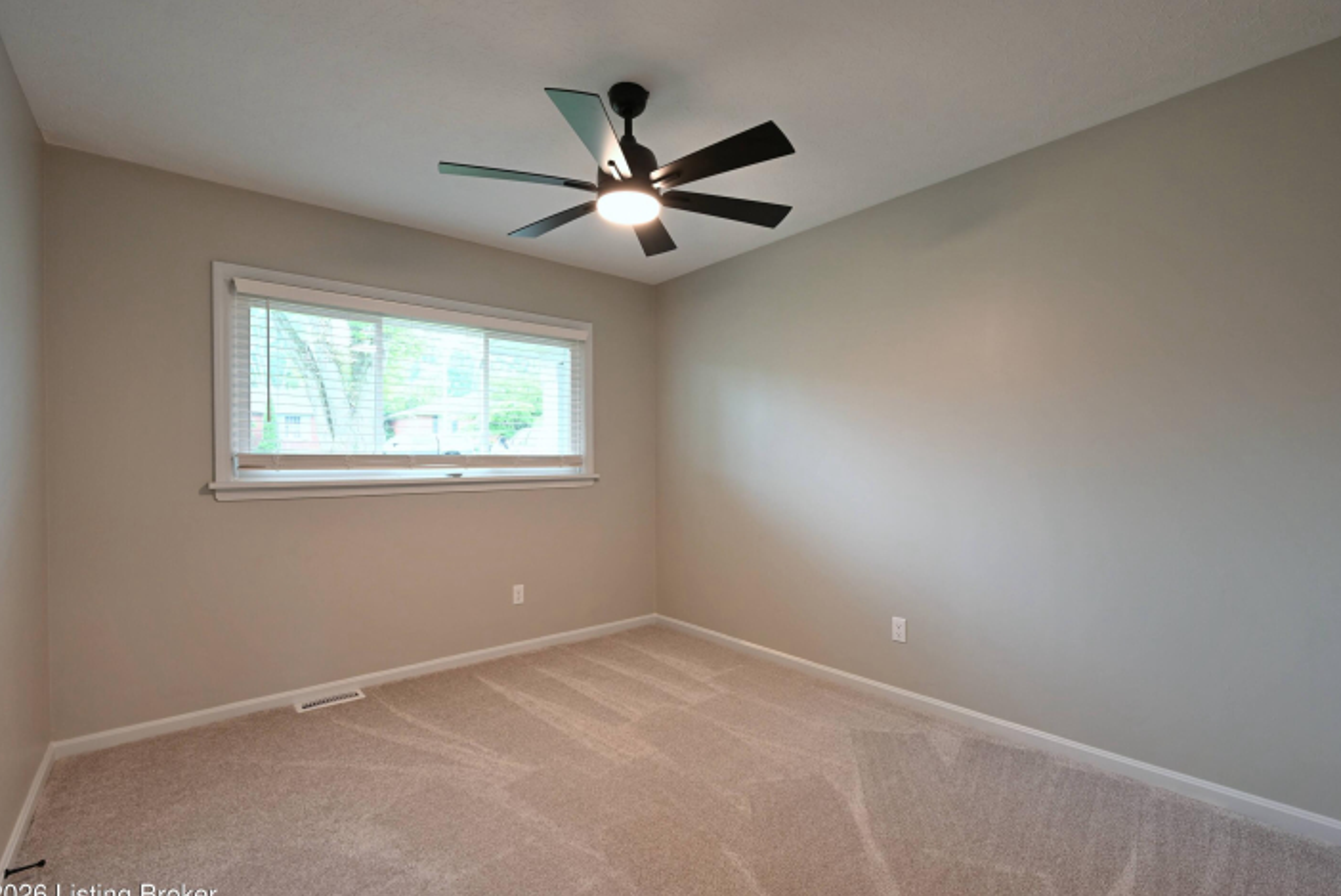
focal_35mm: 17
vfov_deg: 72.0
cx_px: 681
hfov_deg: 94.8
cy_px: 460
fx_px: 616
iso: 800
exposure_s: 1/15
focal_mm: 15.5
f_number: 6.3
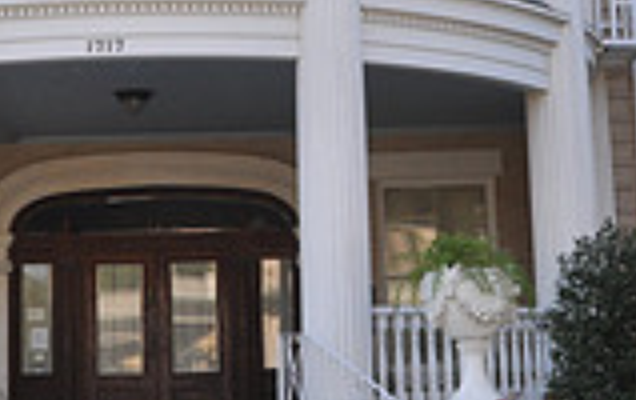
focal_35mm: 100
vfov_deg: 13.0
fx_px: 1736
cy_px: 18
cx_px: 248
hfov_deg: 20.7
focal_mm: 18
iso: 200
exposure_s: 1/100
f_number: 10
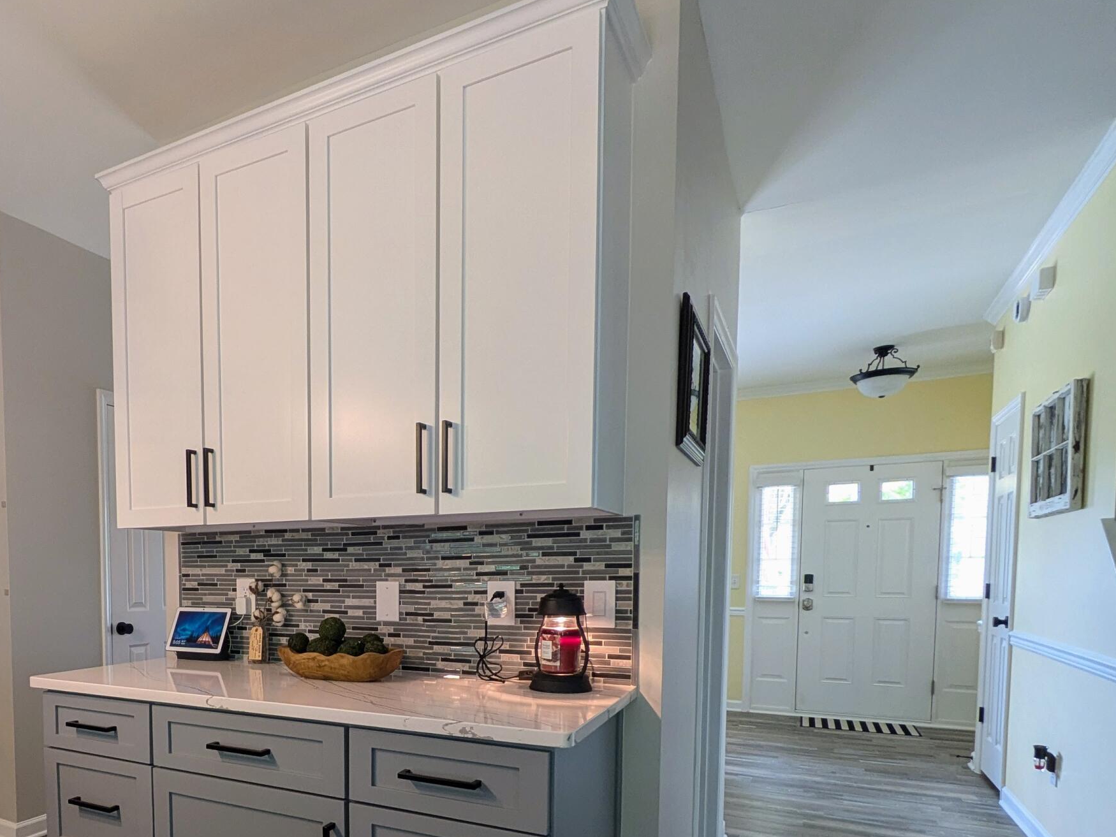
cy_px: 618
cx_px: 330
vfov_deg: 54.4
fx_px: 774
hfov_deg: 68.6
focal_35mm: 24
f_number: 2.2
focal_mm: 1.83
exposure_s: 1/24
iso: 103
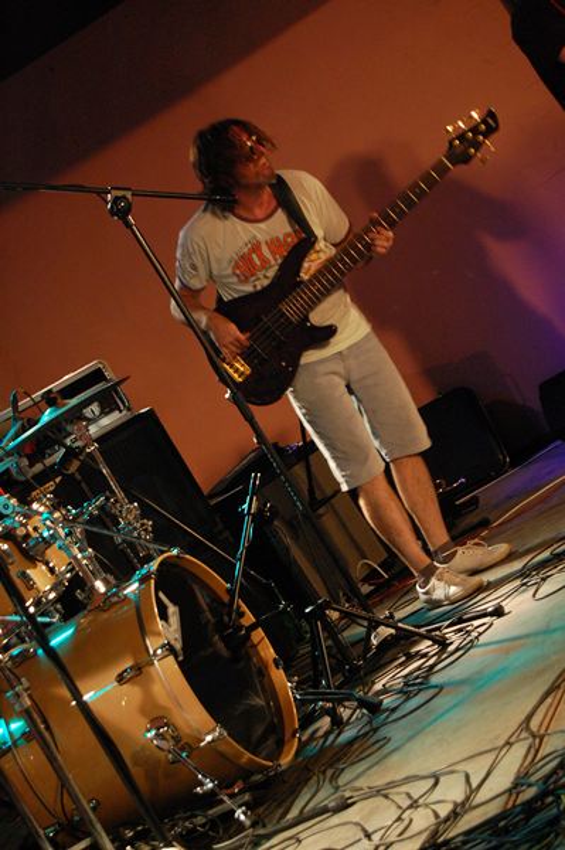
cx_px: 282
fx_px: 1945
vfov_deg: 24.6
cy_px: 425
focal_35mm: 82
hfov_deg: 16.5
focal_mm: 55
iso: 800
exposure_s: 1/40
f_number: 5.6
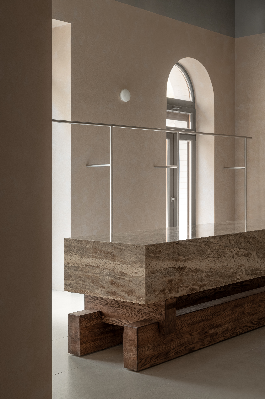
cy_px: 200
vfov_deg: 38.2
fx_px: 575
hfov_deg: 26.0
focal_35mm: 52
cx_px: 132
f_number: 10
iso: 400
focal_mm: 52
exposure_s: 1/20
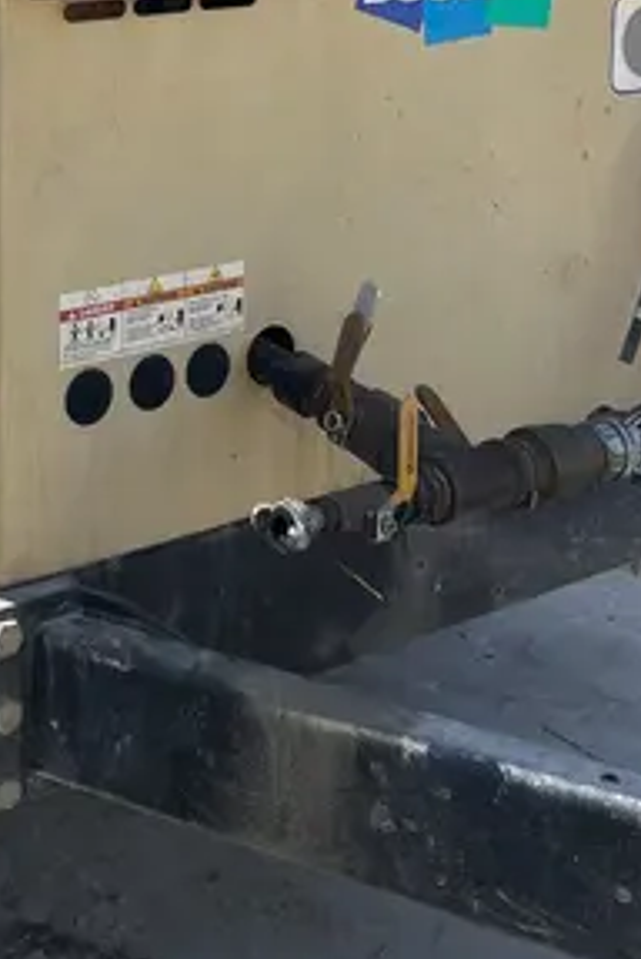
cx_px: 40
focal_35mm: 69
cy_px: 58
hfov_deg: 19.4
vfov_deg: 27.9
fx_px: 1838
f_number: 1.5
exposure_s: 1/3704
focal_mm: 5.7
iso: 50
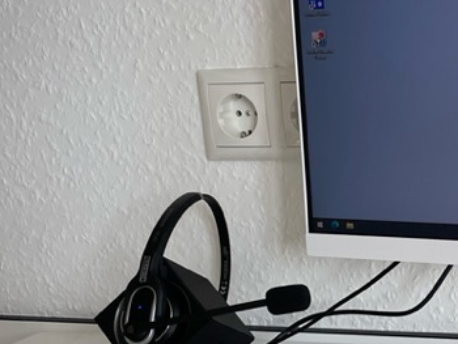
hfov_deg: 24.2
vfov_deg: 19.3
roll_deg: +3.7
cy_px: 259
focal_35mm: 76
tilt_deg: -15.6
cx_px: 485
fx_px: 1006
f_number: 1.6
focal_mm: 4.2
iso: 50
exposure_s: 1/375
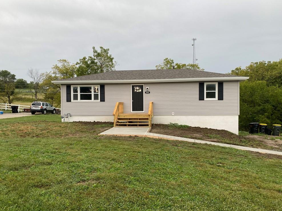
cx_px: 142
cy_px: 107
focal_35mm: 27
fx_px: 220
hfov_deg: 65.3
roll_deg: -0.1
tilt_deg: -0.5
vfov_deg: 51.4
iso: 32
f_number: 1.8
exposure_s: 1/417
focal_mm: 4.25
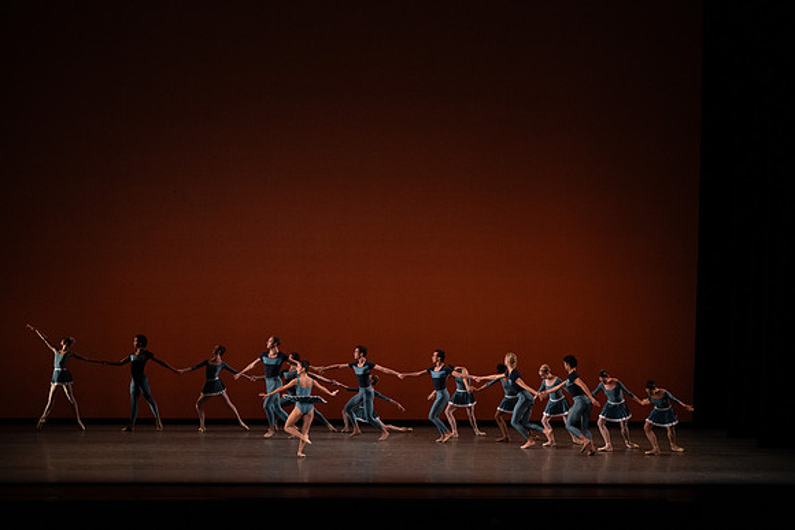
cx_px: 398
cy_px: 265
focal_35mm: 100
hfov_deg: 20.4
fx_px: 2209
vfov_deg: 13.7
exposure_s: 1/400
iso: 5000
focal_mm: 100
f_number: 9
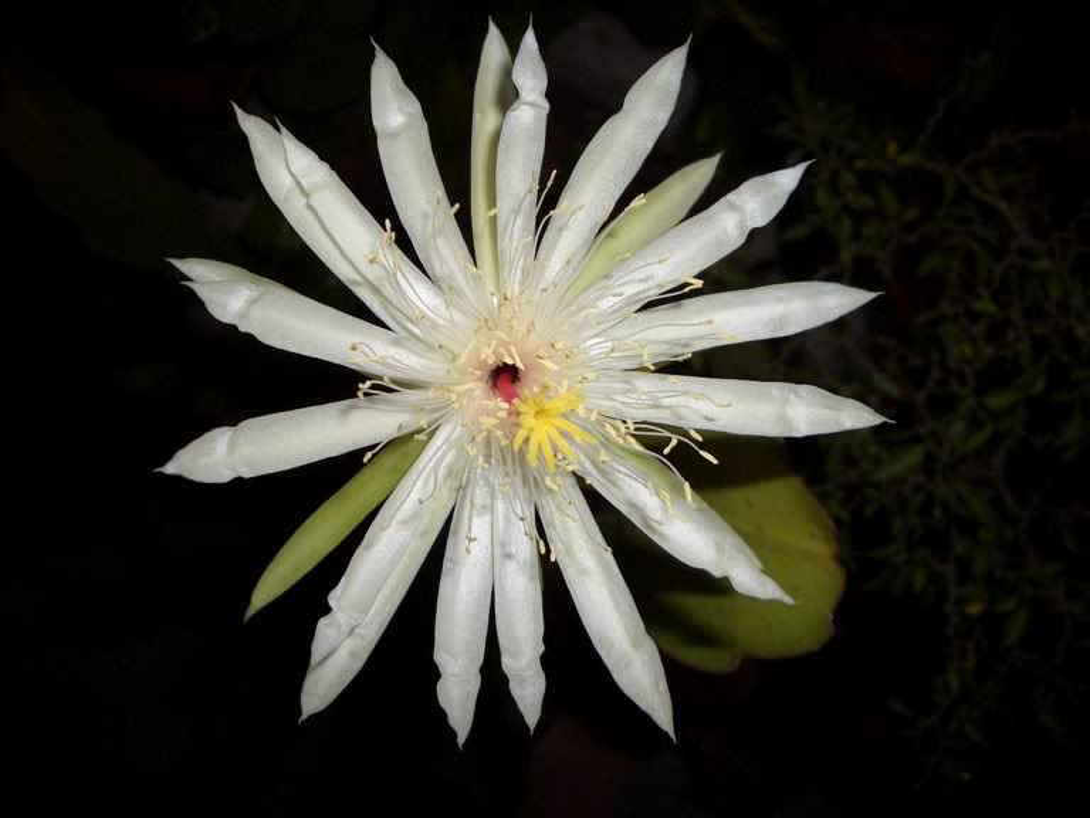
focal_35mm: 35
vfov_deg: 40.7
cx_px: 545
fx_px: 1102
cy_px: 409
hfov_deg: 52.6
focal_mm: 5.8
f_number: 2.6
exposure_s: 1/60
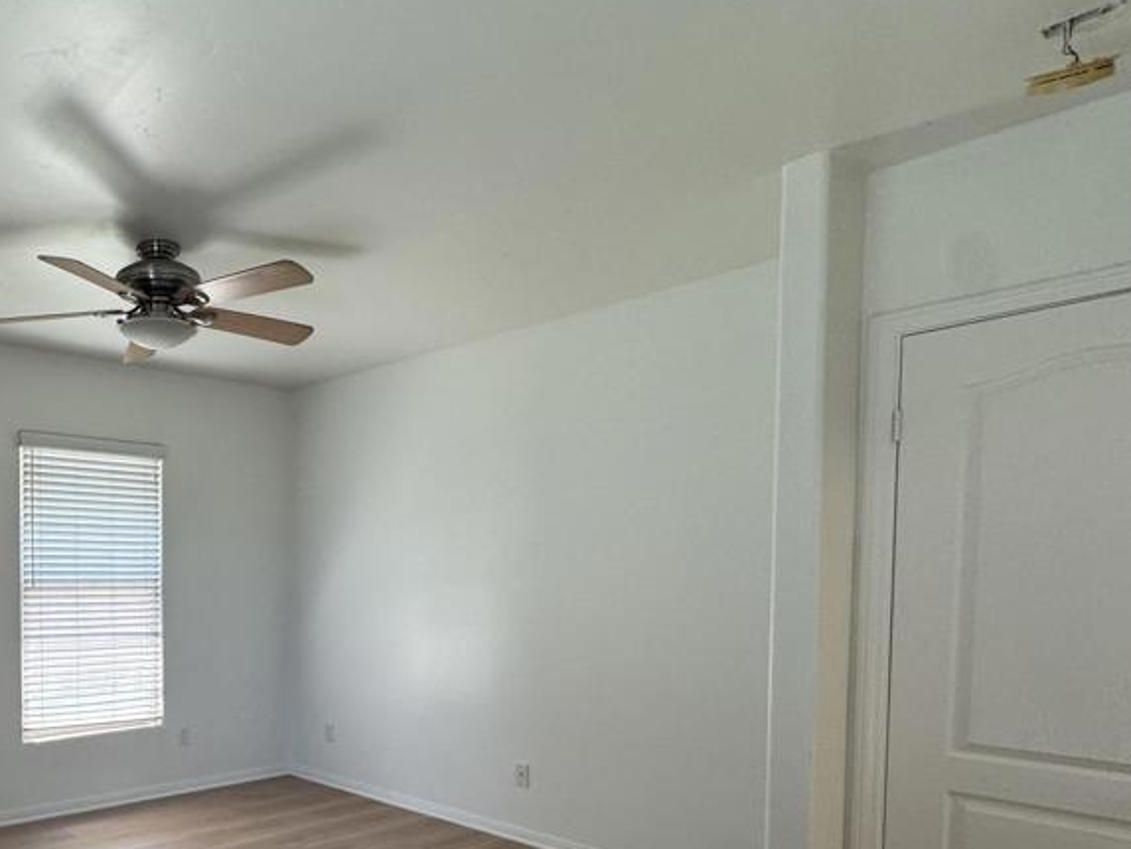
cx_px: 150
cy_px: 608
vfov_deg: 53.1
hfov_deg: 60.6
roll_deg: -0.3
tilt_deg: -2.8
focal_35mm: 25
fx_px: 817
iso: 125
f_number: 2.2
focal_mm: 2.22
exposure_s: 1/120
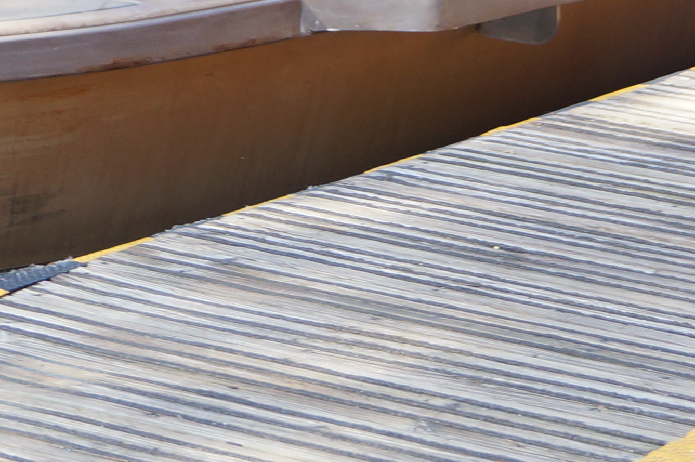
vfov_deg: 7.0
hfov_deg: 10.7
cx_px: 245
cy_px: -253
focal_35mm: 193
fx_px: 3720
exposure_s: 1/60
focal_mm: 35
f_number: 5
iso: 160
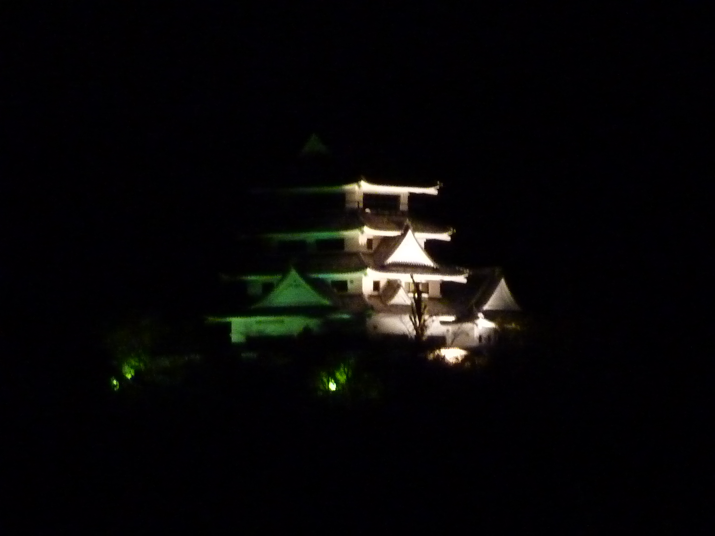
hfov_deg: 3.7
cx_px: 358
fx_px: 11051
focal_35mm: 535
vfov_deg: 2.8
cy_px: 268
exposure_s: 1/8
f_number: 4.9
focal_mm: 49.2
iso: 800
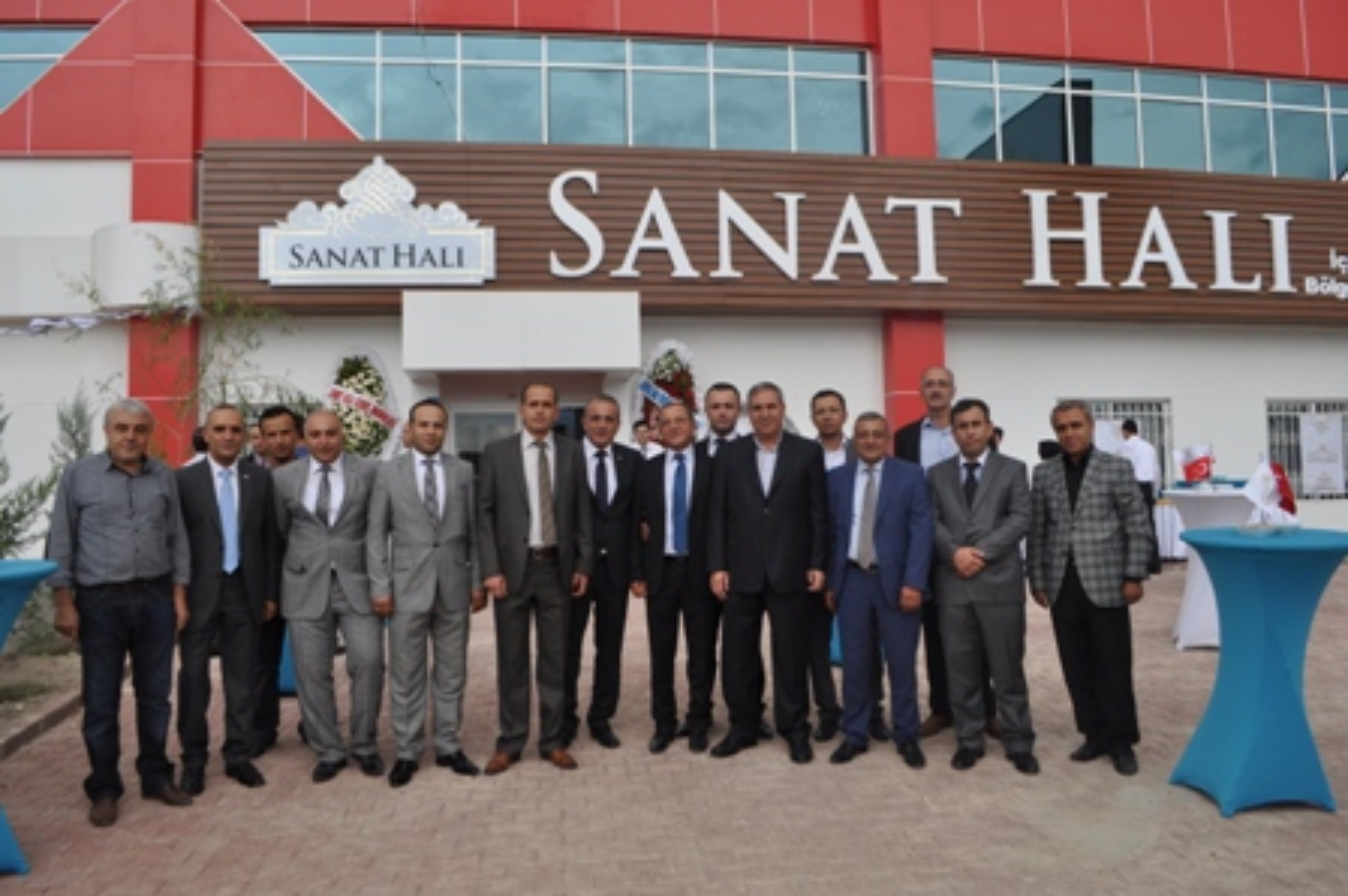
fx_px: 1010
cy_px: 448
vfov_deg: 47.9
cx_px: 674
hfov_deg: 67.4
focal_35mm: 27
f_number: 7.1
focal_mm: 18
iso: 200
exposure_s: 1/200
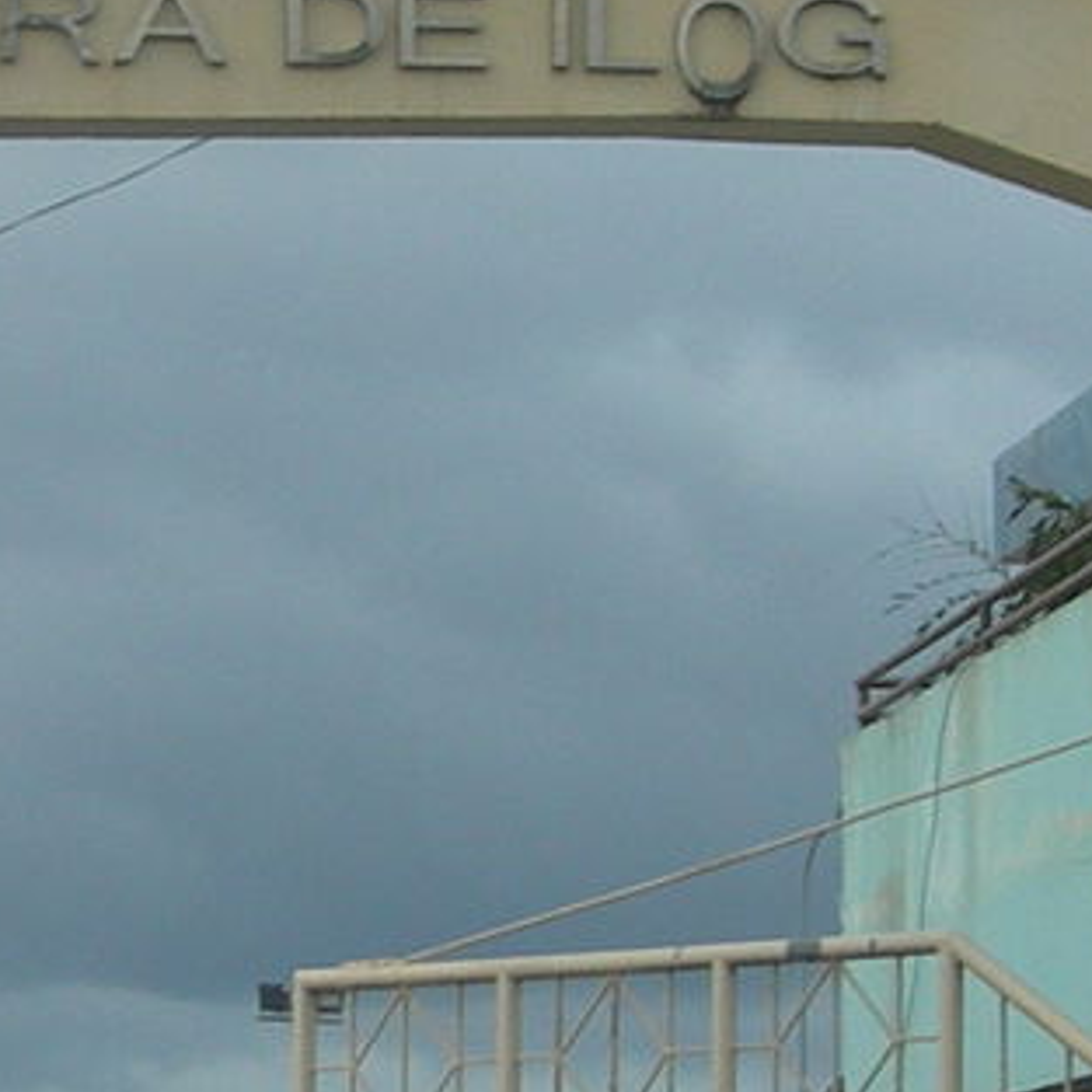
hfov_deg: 8.4
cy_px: 652
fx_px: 7352
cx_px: -35
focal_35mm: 206
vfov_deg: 8.5
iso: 50
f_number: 4.8
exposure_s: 1/248
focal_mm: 7.8
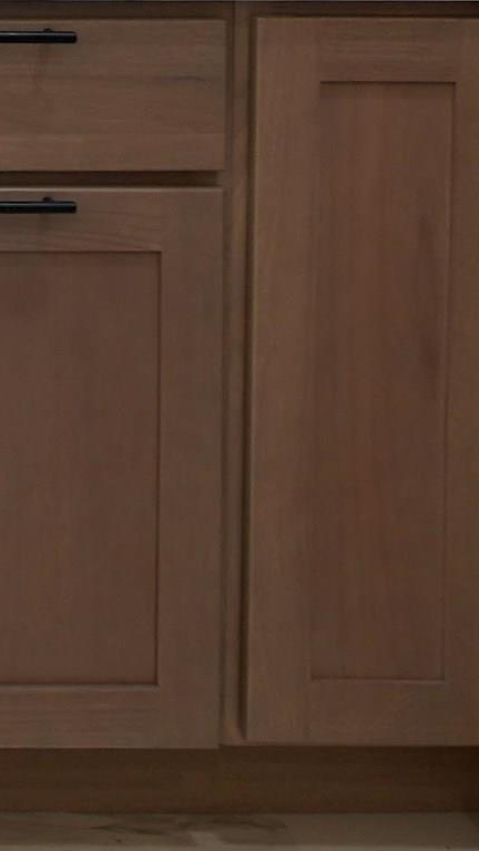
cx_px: -389
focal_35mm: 67
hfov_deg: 15.4
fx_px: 1513
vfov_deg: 27.4
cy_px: -185
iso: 200
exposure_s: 1/60
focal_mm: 11
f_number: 4
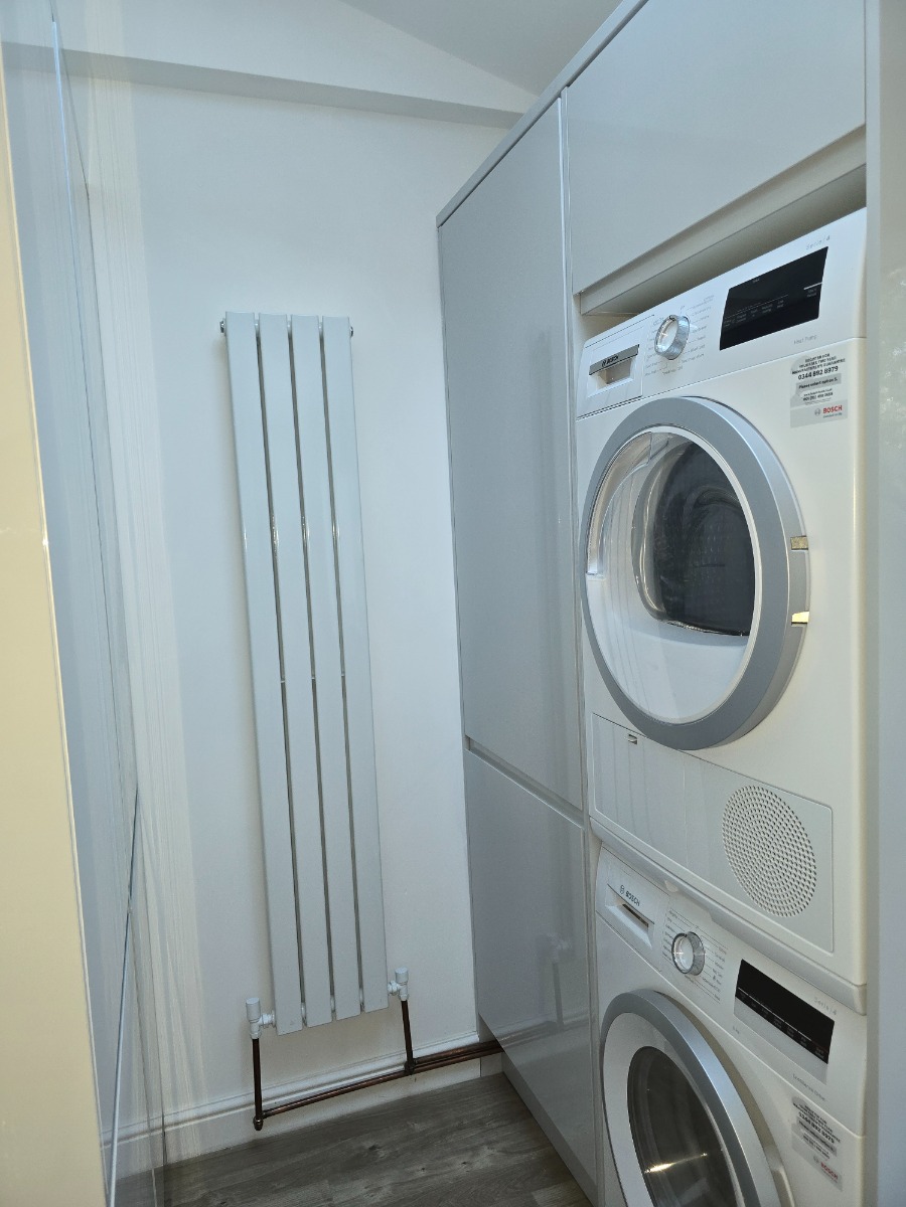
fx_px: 803
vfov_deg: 73.9
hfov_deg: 58.9
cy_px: 604
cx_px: 453
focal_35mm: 23
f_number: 1.7
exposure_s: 1/50
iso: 80
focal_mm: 6.3
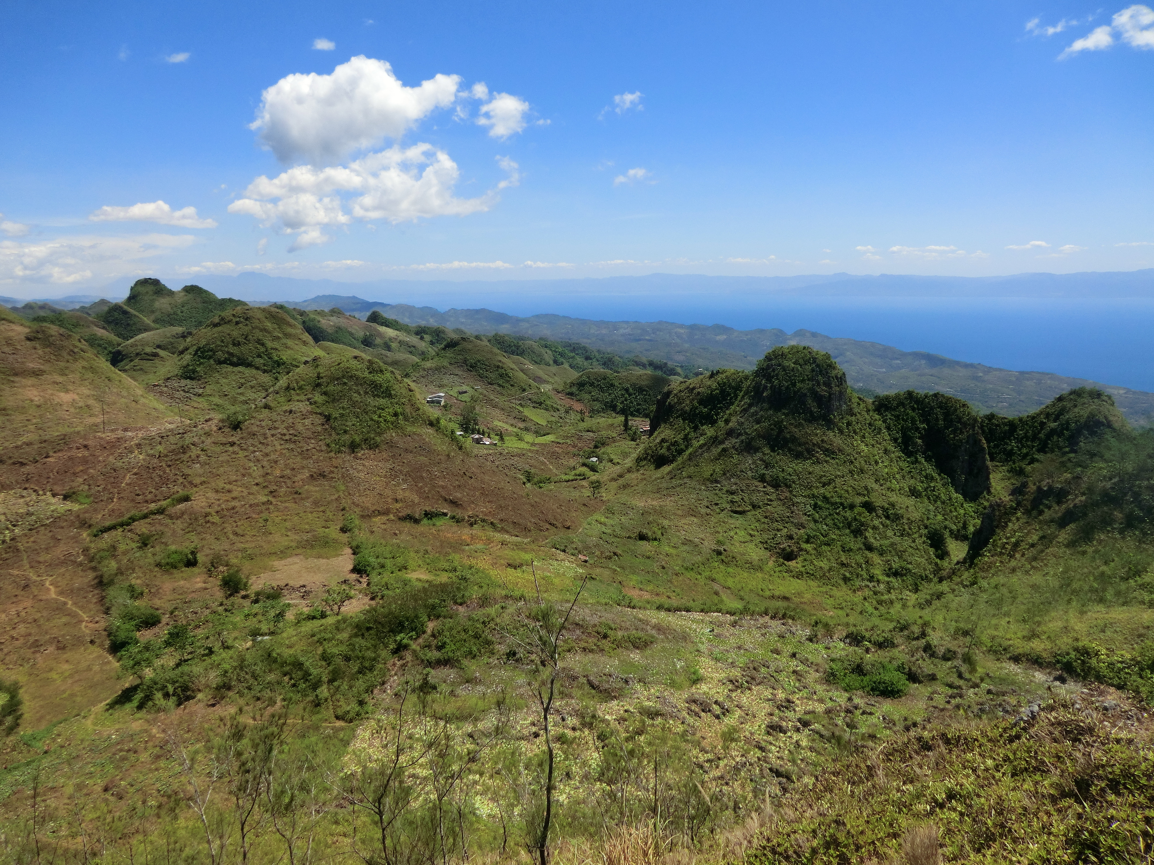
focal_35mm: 24
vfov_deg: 56.8
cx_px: 577
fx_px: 800
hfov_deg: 71.6
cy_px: 432
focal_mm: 4.3
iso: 80
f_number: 7.5
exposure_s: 1/250
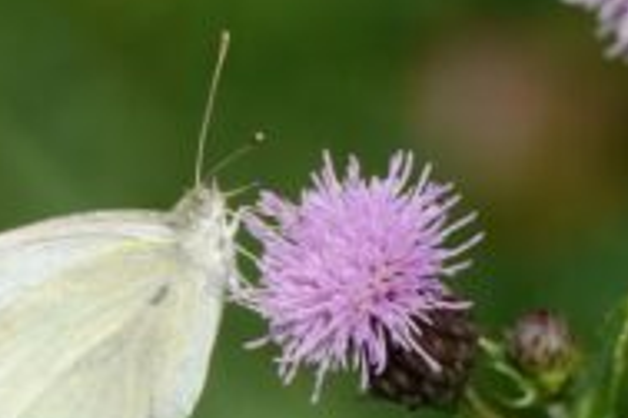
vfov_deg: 1.5
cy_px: 179
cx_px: 375
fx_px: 16117
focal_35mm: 924
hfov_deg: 2.2
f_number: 5.8
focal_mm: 140
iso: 100
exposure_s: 1/640
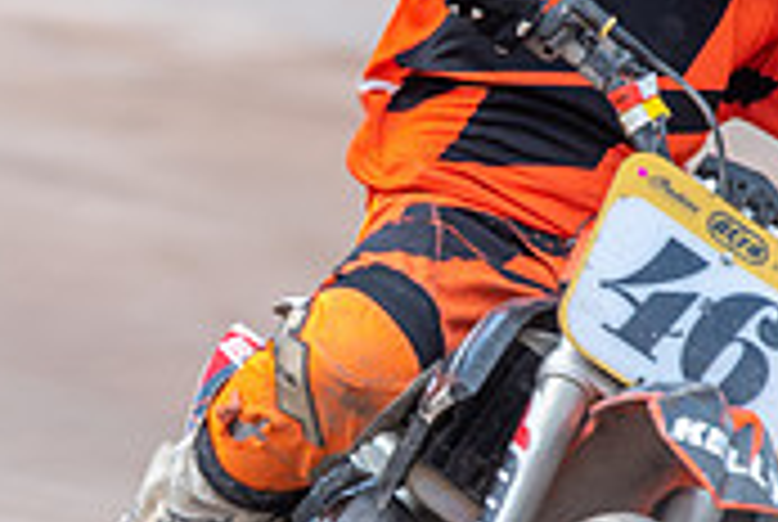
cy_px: 420
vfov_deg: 0.7
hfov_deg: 1.1
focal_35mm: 1930
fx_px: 41781
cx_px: 459
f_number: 8
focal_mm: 450
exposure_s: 1/200
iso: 100
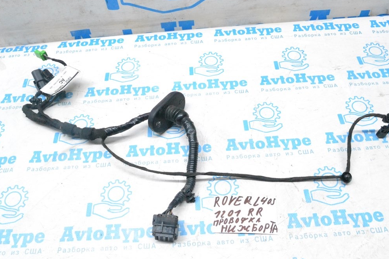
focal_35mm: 34
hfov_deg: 55.8
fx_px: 367
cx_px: 198
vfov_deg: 38.9
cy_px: 128
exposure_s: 1/160
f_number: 9
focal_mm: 22
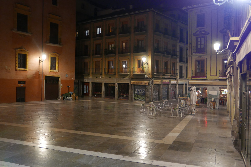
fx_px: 230
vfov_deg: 40.0
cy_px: 84
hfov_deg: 57.2
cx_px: 126
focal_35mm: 33
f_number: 2.2
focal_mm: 14.9
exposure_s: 1/40
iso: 1600
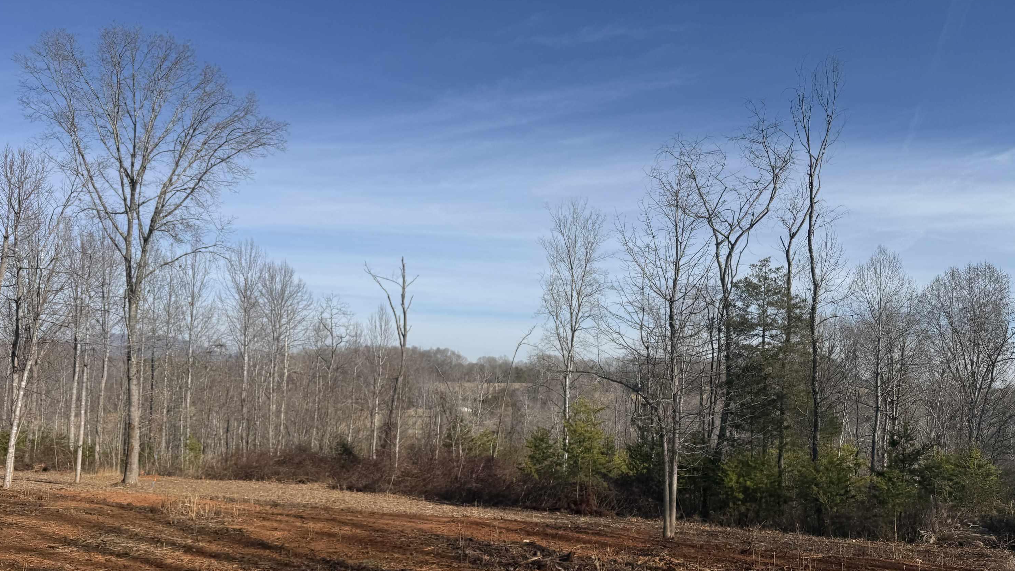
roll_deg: -2.0
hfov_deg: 69.9
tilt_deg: +0.6
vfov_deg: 42.5
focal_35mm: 27
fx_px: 727
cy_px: 367
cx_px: 505
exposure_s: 1/9091
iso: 80
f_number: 1.78
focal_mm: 6.76
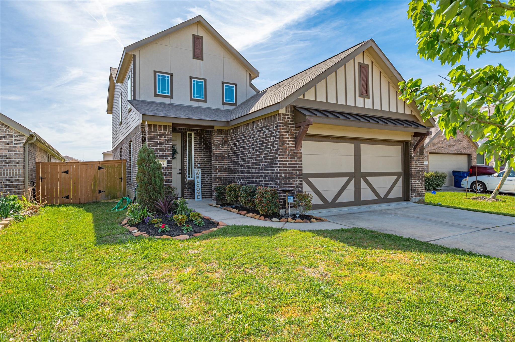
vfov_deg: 59.4
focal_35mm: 21
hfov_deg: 81.2
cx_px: 258
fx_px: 300
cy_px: 171
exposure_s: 1/160
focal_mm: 21
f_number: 13
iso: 100
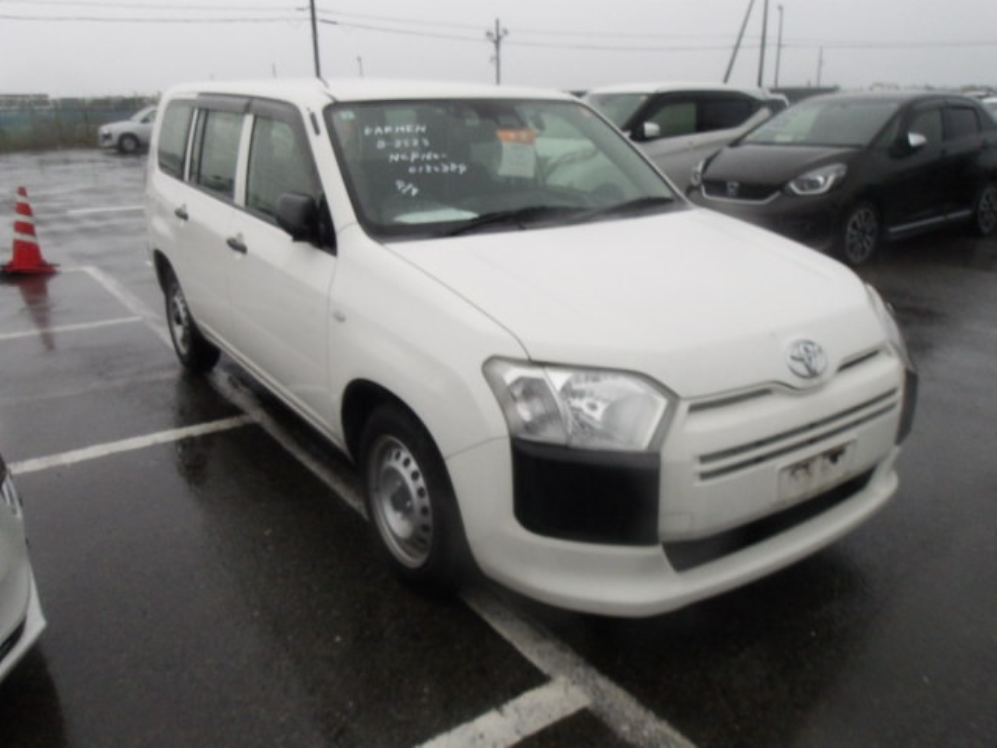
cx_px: 498
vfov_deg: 51.4
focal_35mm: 27
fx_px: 778
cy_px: 374
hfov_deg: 65.3
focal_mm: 4.9
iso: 790
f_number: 10.4
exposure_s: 1/60
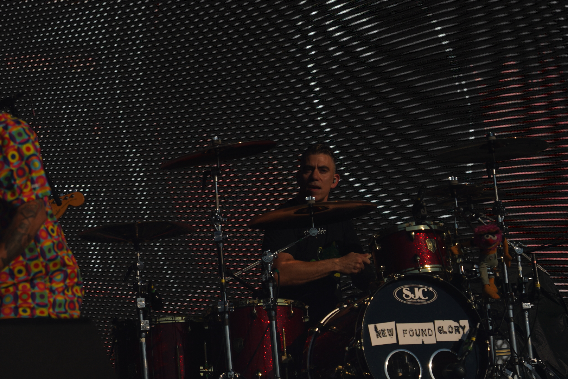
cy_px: 215
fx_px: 2445
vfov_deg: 8.9
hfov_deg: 13.2
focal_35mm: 155
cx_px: 162
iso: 100
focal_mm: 105
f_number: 8
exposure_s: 1/1600
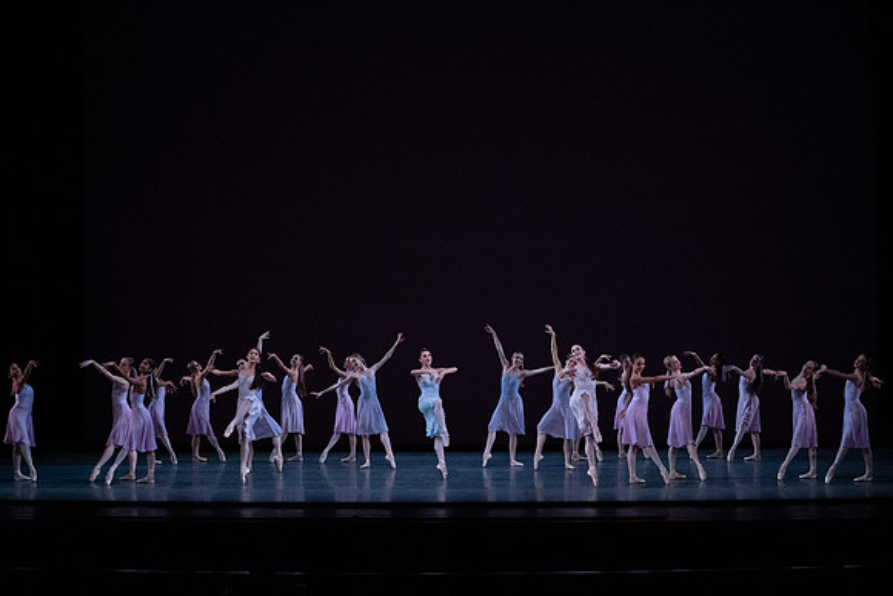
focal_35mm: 70
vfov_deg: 19.5
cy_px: 298
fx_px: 1737
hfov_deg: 28.8
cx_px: 446
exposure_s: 1/400
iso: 12800
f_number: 13
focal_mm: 70
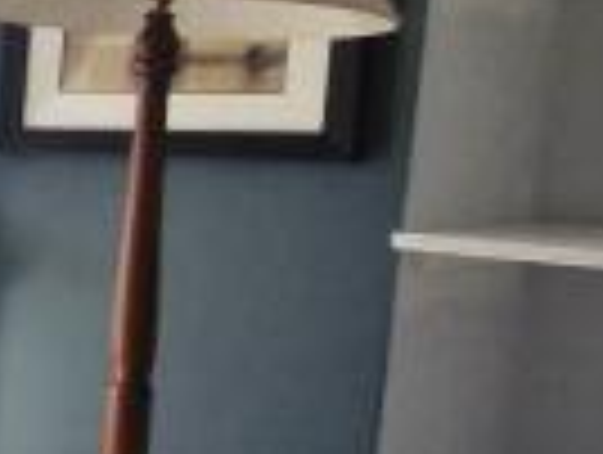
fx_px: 1728
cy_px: 337
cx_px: -909
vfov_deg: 14.9
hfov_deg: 13.4
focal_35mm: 99
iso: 50
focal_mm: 1.74
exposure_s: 1/204
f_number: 2.2
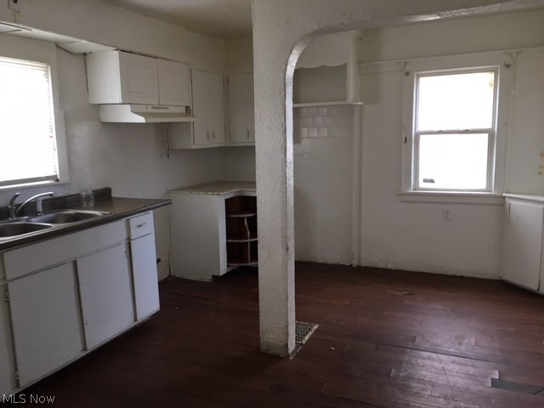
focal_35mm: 29
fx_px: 456
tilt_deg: -7.9
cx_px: 272
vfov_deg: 48.2
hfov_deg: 61.7
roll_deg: +1.5
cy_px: 204
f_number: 2.2
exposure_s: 1/30
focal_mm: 4.15
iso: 80
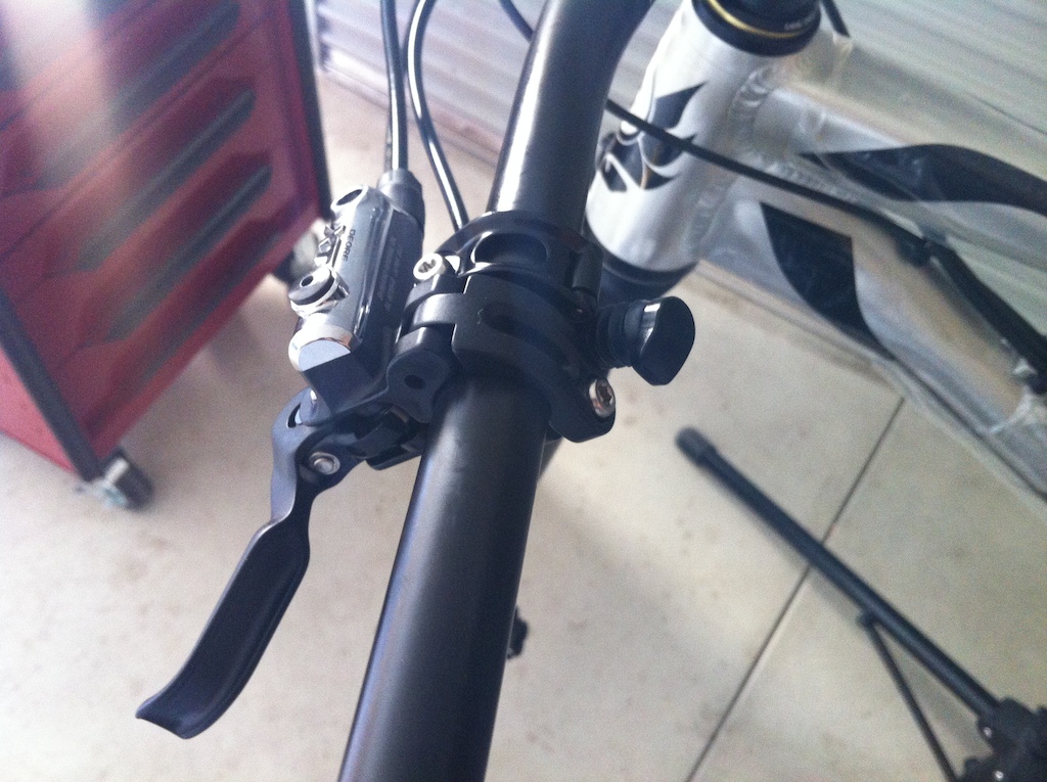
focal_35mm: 35
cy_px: 391
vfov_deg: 40.6
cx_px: 524
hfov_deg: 52.7
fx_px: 1057
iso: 200
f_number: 2.8
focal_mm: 3.85
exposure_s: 1/17
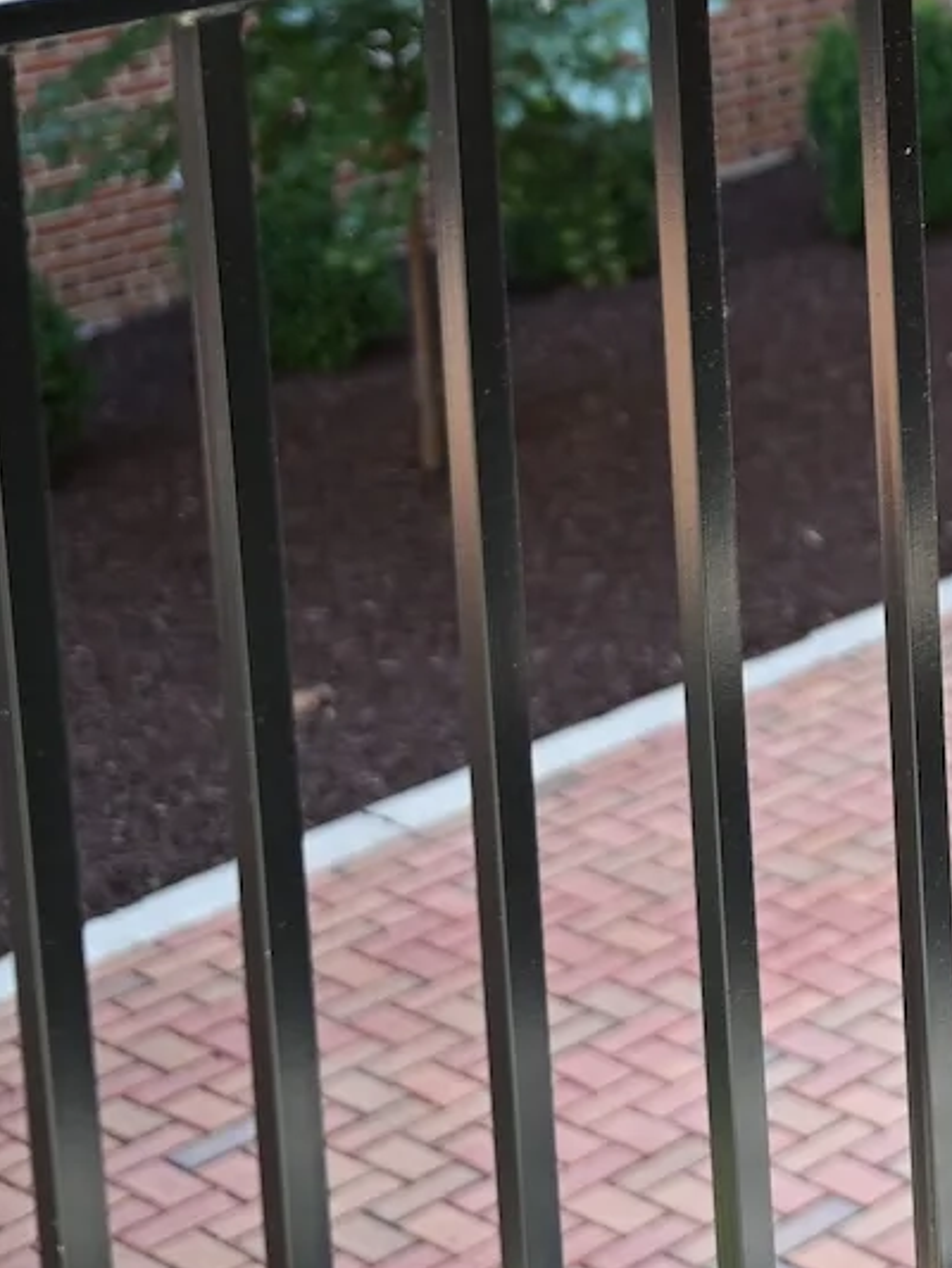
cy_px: -212
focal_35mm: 97
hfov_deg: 12.4
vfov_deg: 19.2
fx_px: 3555
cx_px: 2206
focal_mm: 28
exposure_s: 1/125
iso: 100
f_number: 2.8
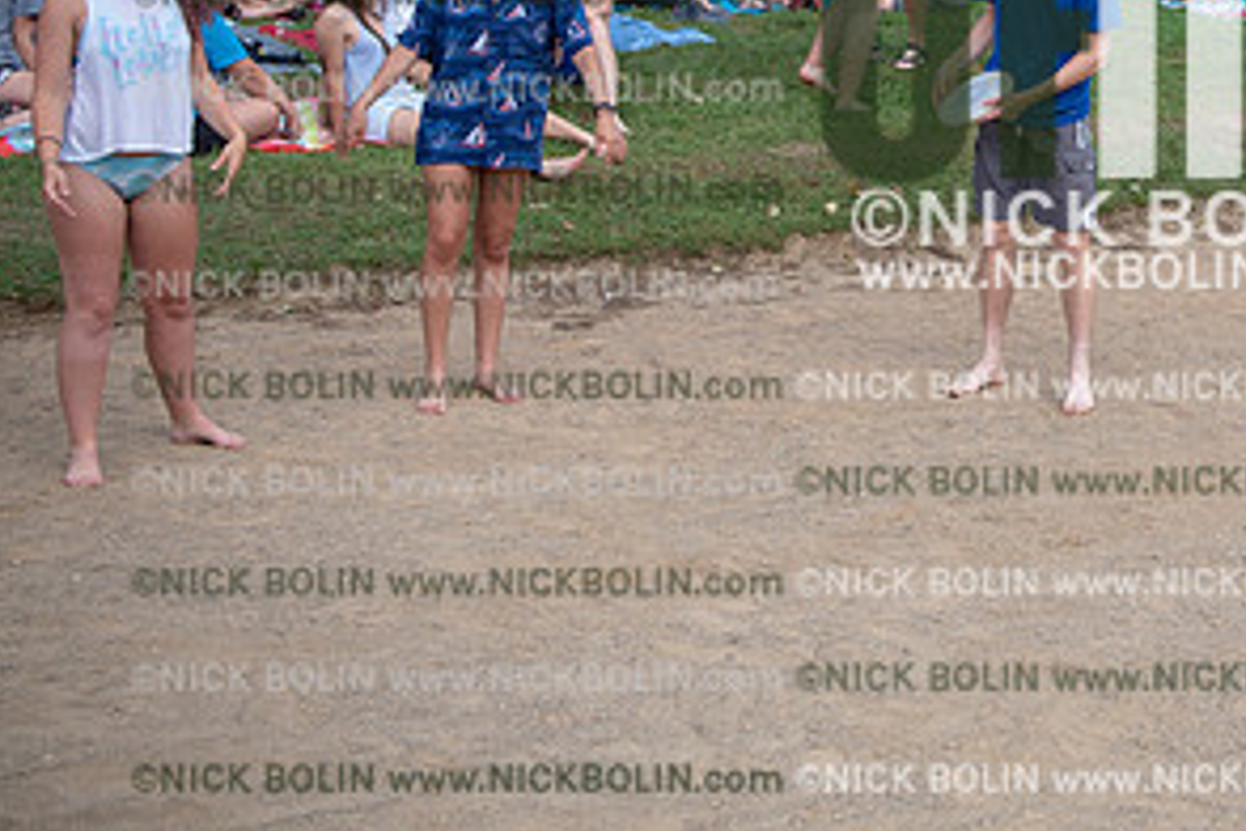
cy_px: 91
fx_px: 2319
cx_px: 1119
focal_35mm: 67
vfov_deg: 19.9
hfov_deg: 28.9
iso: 160
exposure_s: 1/640
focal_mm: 34
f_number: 3.2
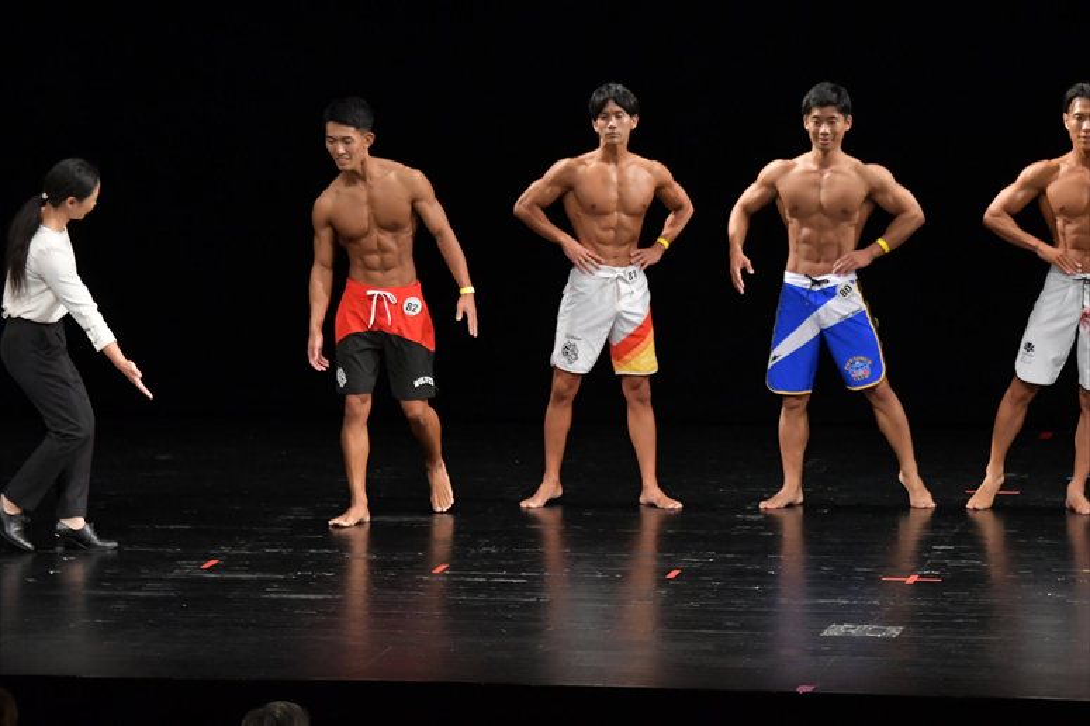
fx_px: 6113
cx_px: 545
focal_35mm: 202
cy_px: 363
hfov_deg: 10.2
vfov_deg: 6.8
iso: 3200
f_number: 5.6
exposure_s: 1/400
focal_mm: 135
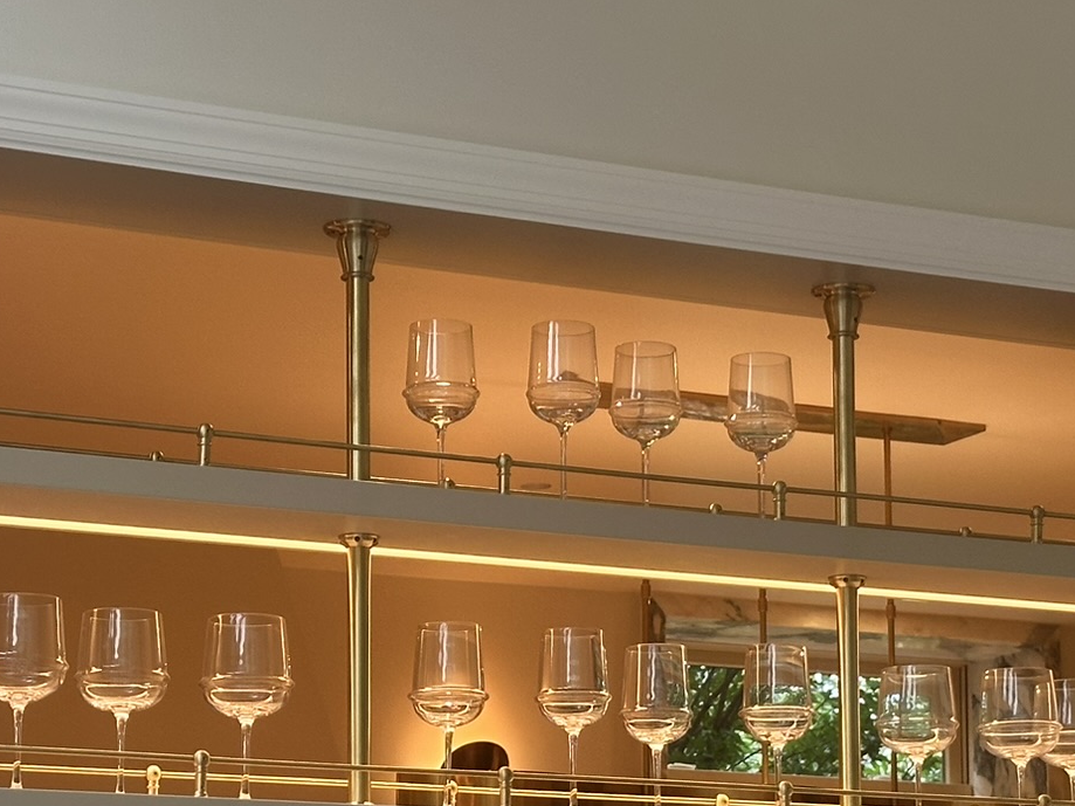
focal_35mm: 107
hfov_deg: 18.4
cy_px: 639
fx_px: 3322
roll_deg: -0.1
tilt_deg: +8.0
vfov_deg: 13.8
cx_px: 567
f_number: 1.78
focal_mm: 6.86
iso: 80
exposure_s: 1/94
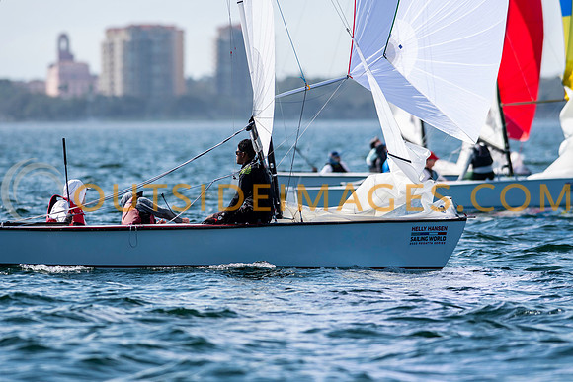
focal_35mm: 467
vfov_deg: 2.9
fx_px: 7440
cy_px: 191
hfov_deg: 4.4
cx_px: 286
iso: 200
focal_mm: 300
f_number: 5
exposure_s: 1/2500
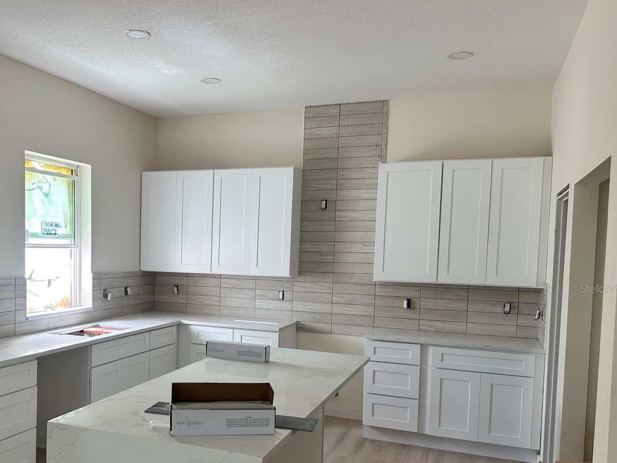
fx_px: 606
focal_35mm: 34
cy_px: 288
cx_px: 195
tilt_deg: -1.2
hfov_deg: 52.7
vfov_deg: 41.5
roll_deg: -1.3
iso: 64
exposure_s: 1/121
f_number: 1.78
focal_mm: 6.86
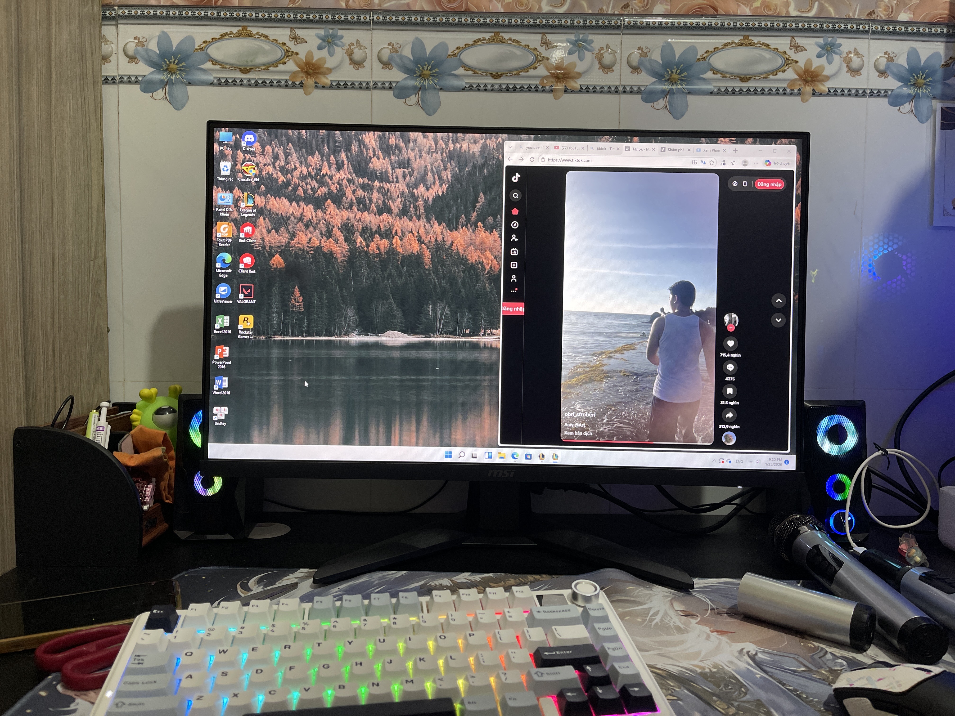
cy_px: 358
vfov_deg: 54.9
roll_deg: -1.2
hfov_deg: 69.4
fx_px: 690
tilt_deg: -3.9
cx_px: 478
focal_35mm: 25
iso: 200
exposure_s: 1/55
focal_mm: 5.1
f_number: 1.6
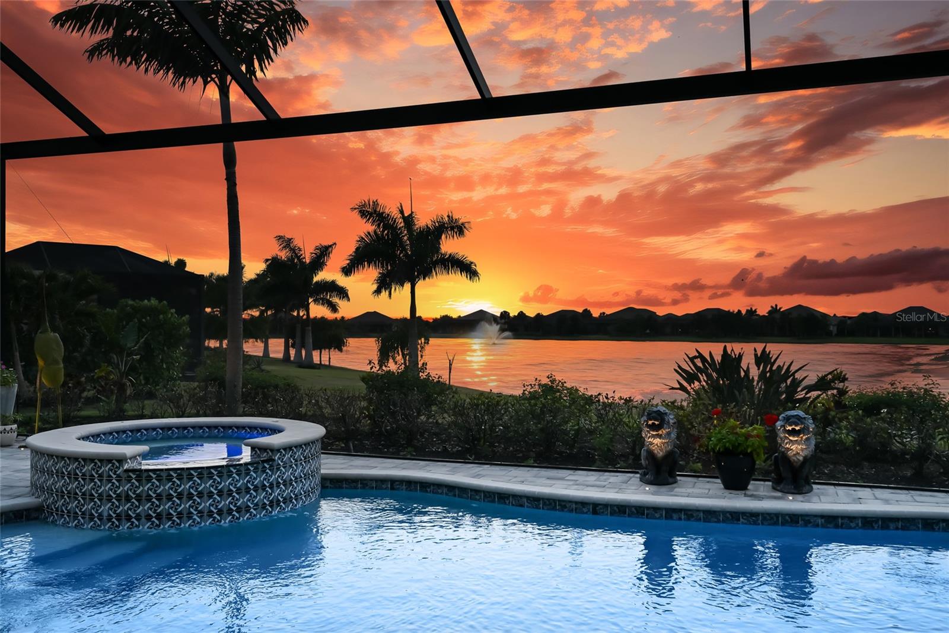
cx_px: 474
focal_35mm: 30
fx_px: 791
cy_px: 316
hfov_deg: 61.9
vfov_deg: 43.6
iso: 800
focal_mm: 30
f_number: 8
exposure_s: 1/60
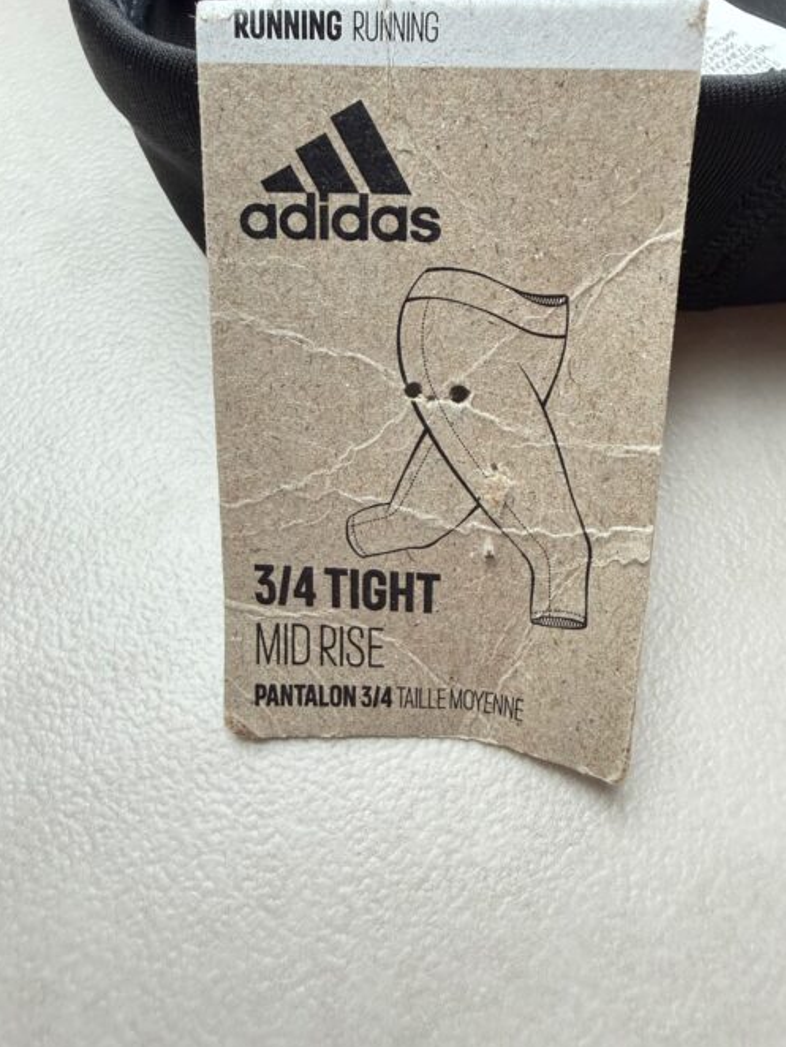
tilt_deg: -51.0
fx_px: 877
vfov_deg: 61.4
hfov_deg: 48.3
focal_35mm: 29
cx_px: 391
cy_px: 449
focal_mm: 2.22
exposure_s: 1/100
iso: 250
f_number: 2.2
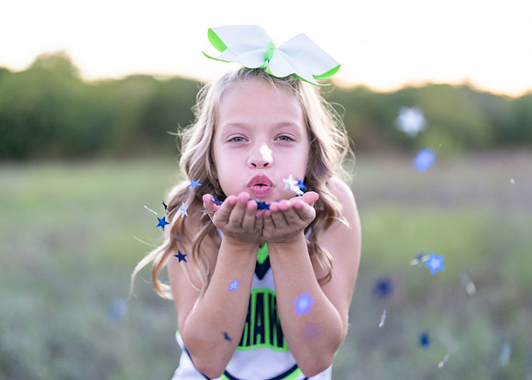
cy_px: 199
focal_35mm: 57
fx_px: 855
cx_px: 275
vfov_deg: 25.0
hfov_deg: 34.6
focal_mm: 50
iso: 800
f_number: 1.2
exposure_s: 1/1000
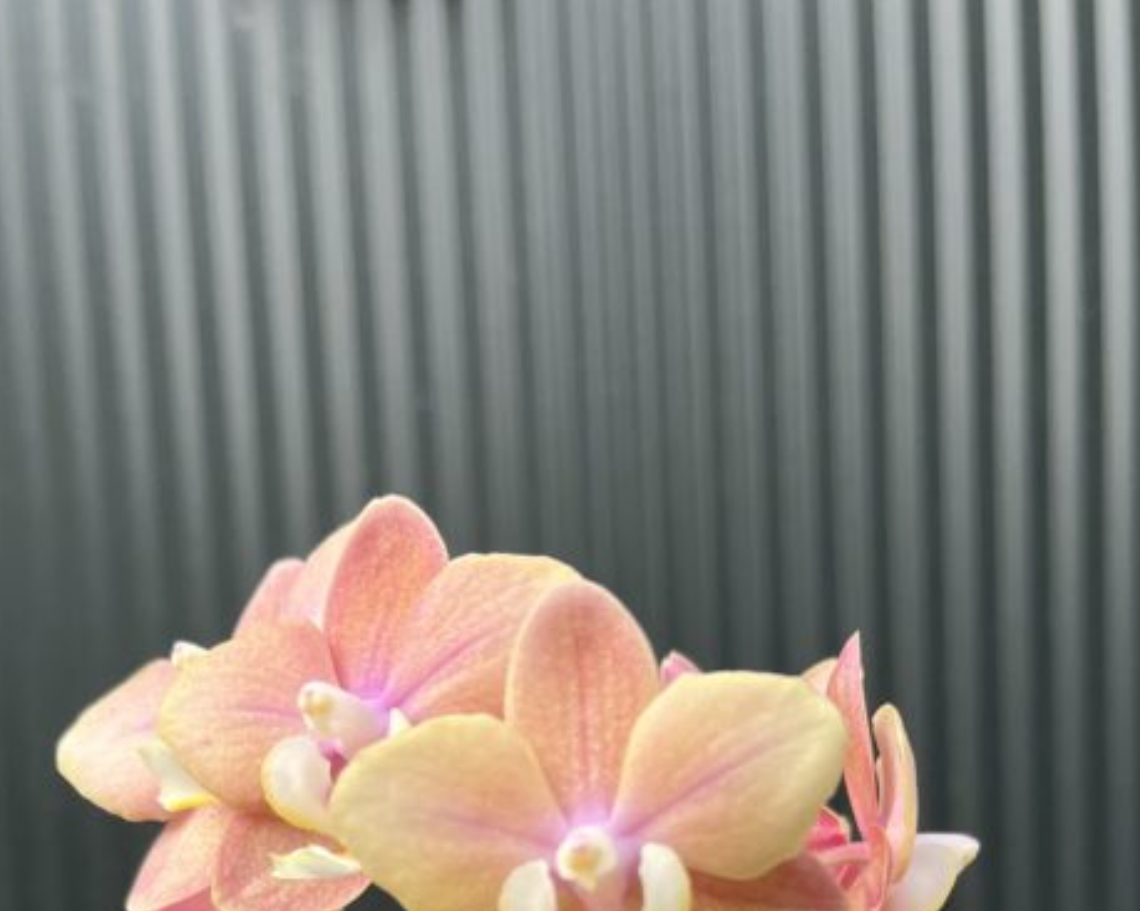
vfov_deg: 22.0
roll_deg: +4.2
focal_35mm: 59
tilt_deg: -11.0
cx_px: 519
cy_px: 1317
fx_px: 1990
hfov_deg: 31.9
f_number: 1.6
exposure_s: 1/380
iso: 50
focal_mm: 5.1
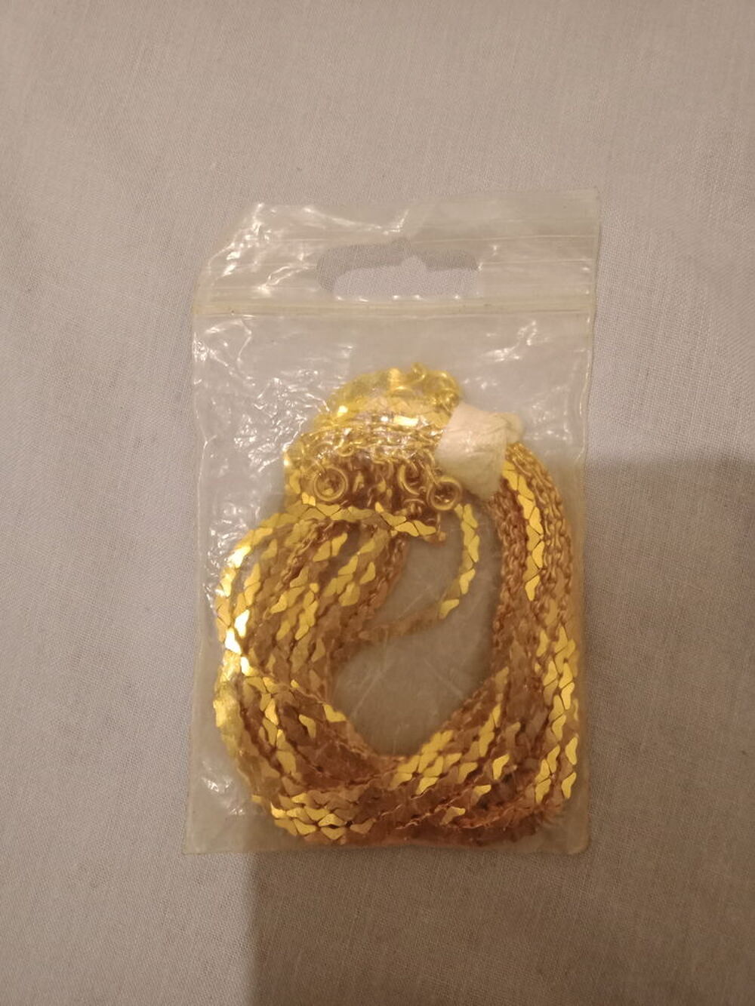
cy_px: 503
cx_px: 378
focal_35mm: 28
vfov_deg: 63.4
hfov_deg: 49.8
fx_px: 814
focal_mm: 3.37
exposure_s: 1/25
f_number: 2.2
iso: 1378
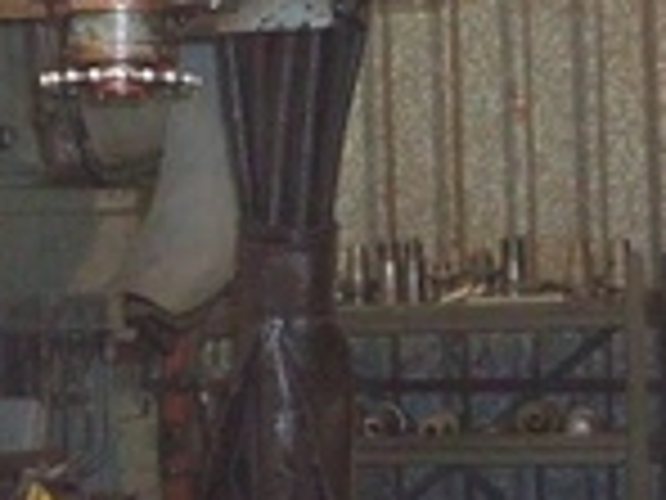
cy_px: 153
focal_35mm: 165
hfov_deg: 11.8
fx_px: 3175
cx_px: -94
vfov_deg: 9.0
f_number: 3.6
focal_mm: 10.3
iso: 253
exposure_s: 1/60
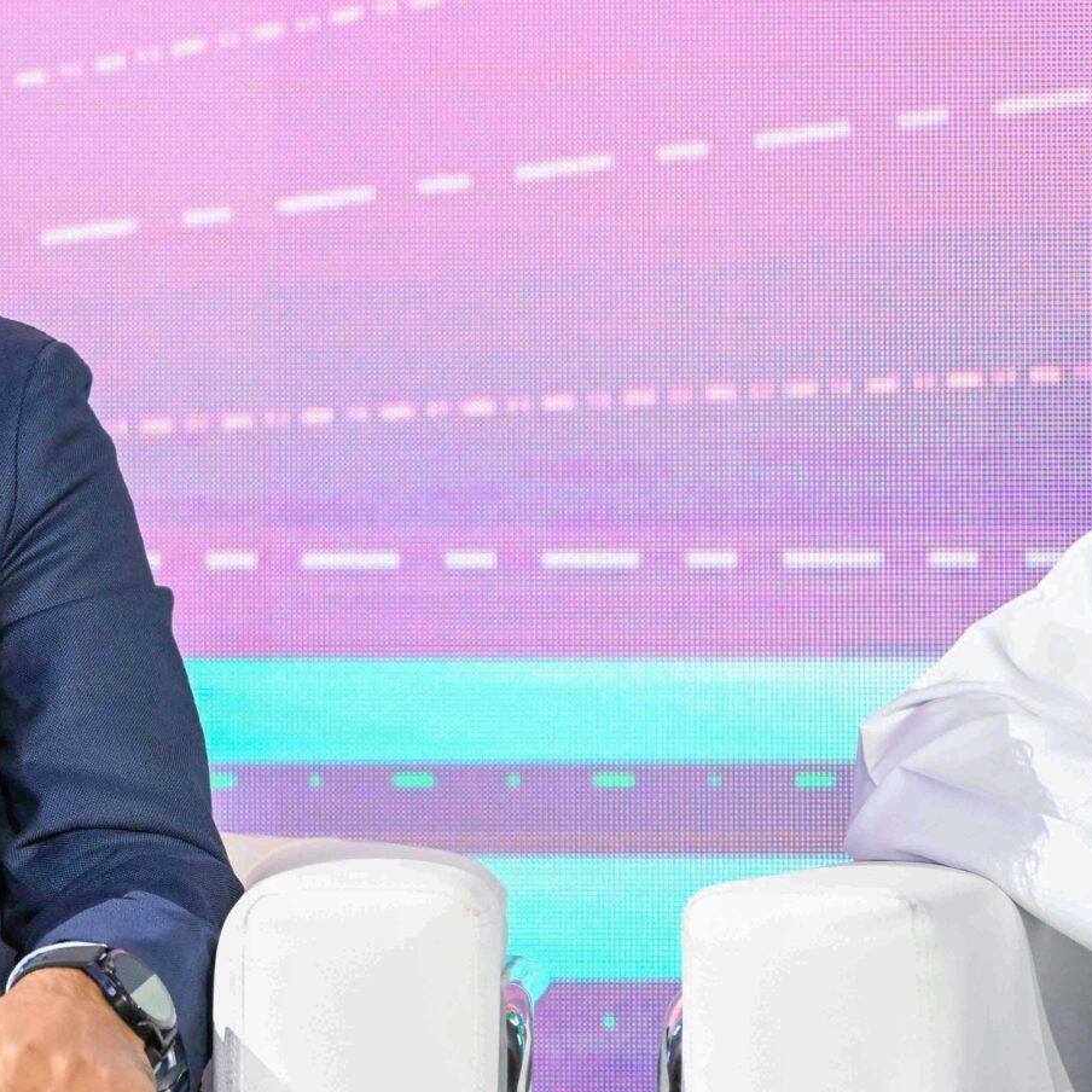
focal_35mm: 421
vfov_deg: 4.2
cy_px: 432
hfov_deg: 4.1
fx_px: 15026
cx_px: -447
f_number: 4
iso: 2500
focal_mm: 175
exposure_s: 1/640
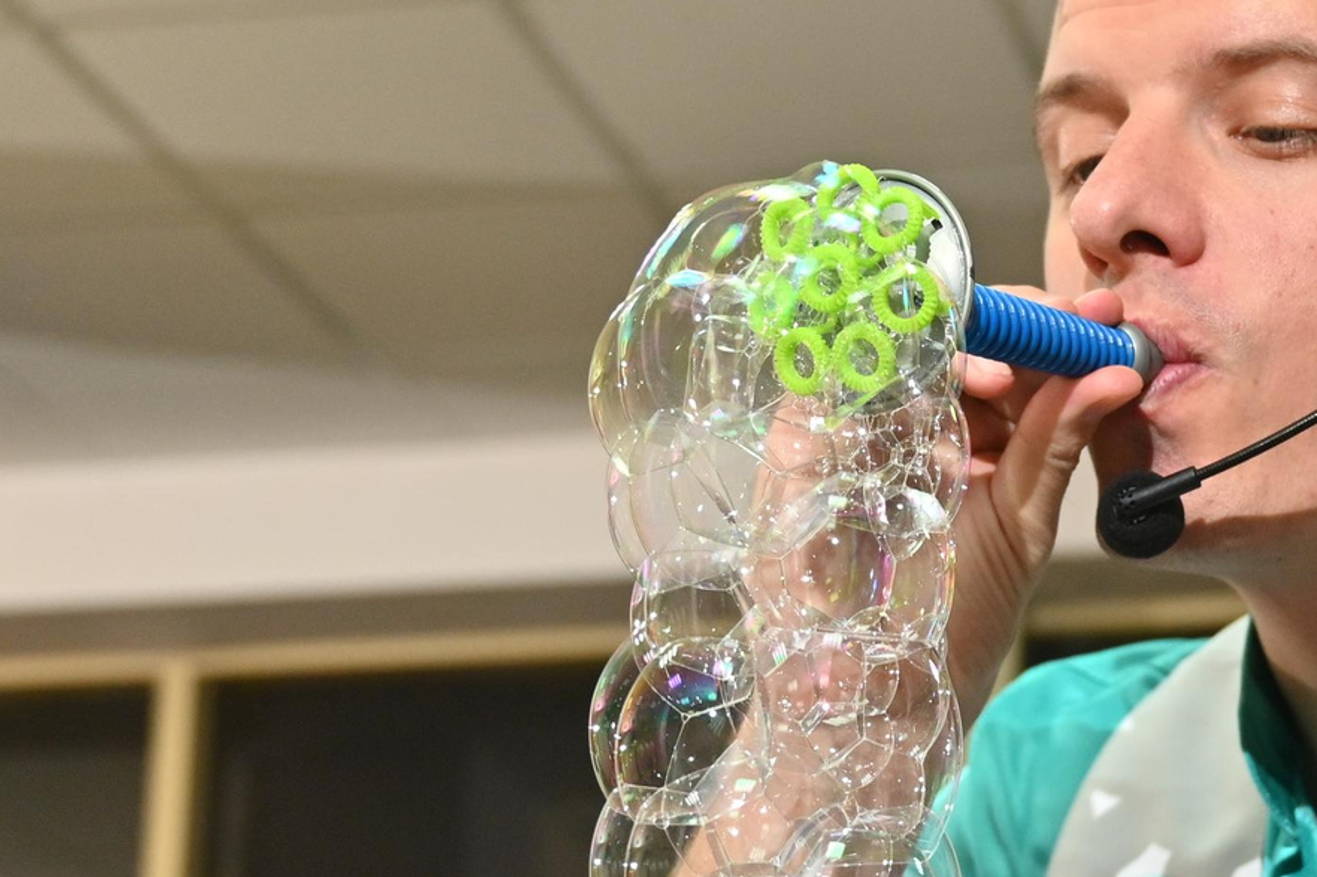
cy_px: 620
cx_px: 1168
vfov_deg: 11.5
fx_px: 4351
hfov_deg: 17.0
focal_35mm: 119
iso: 500
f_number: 4
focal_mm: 41
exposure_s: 1/160
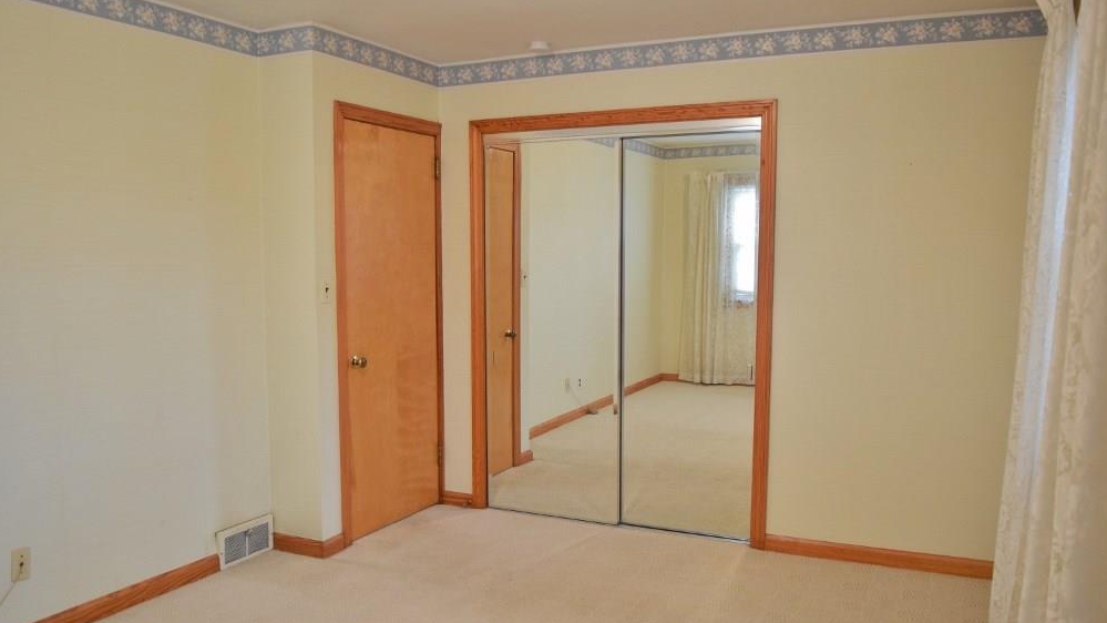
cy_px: 340
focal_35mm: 29
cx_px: 552
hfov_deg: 66.1
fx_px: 851
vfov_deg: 40.1
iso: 2500
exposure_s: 1/60
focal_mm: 18
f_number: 3.5
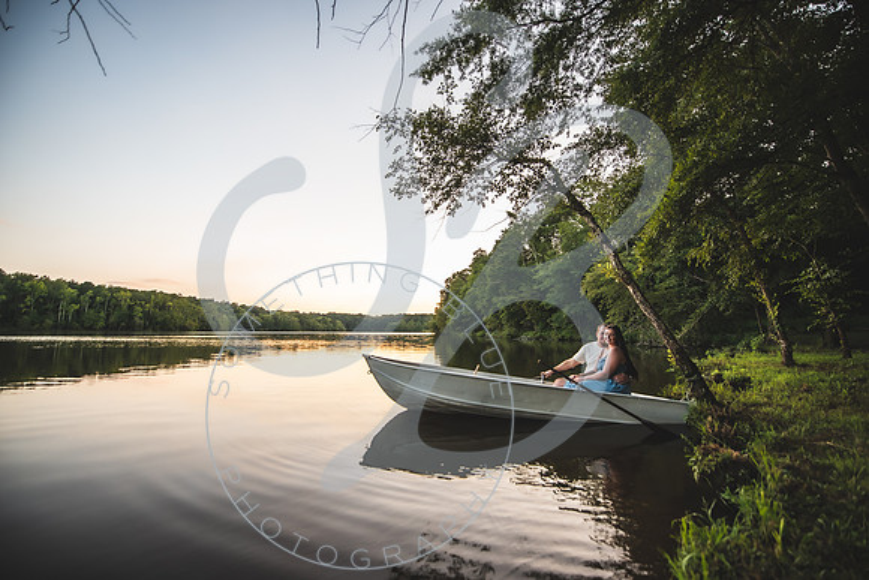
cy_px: 290
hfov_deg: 103.8
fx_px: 341
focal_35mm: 14
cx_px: 432
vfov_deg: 80.8
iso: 200
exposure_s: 1/250
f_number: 2.8
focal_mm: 14
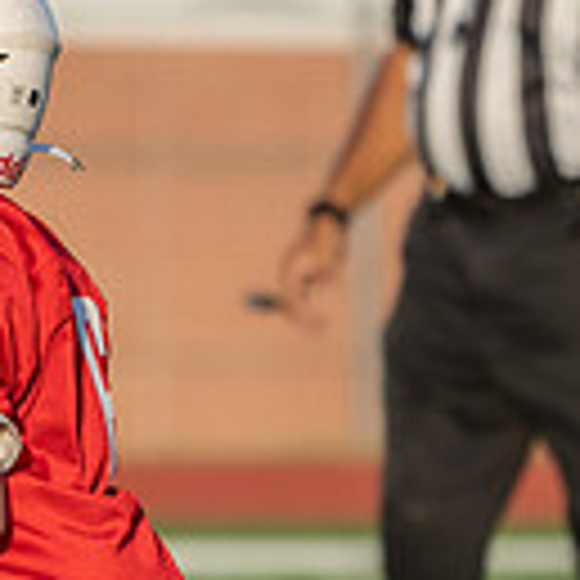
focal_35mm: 1172
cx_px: -440
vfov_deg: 1.5
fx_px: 22217
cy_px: 519
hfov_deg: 1.5
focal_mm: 265
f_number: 5.6
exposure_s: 1/1250
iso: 250
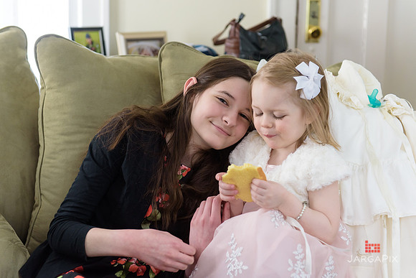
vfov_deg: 21.9
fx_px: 717
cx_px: 208
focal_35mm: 62
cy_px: 139
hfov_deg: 32.4
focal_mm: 62
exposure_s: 1/125
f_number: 3.2
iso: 1600
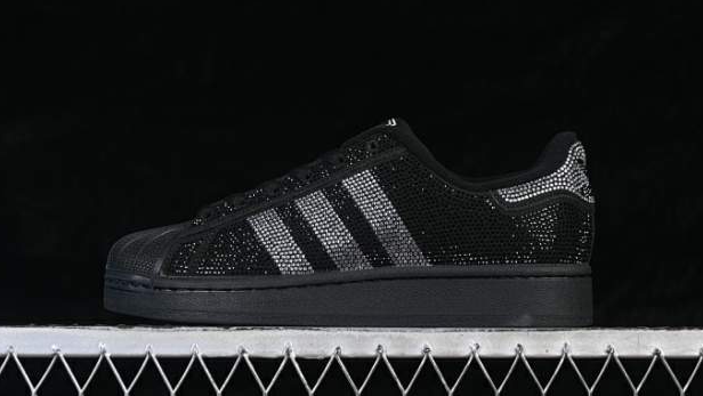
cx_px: 350
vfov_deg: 13.0
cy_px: 155
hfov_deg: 22.9
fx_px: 1734
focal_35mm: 93
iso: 160
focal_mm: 50
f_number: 6.3
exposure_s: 1/60
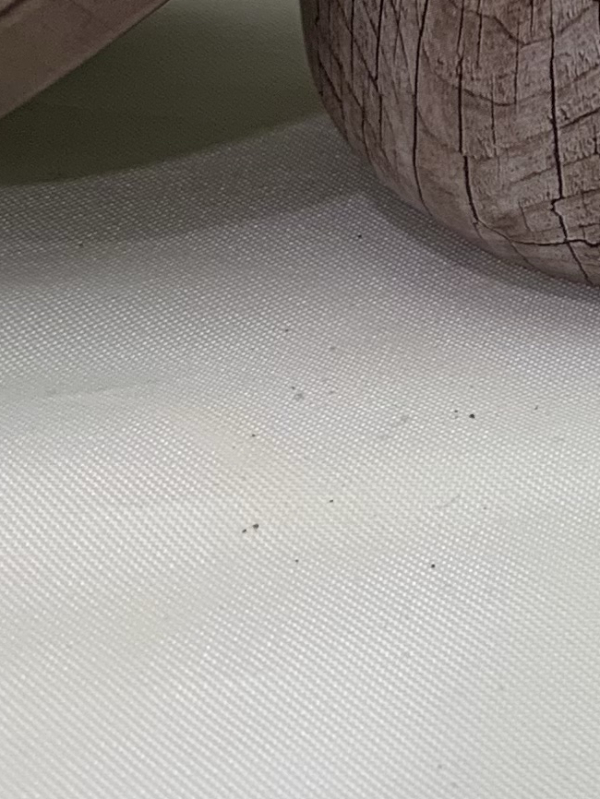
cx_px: 1271
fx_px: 2795
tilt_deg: -22.9
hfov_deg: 11.0
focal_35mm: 121
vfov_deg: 15.9
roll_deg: -4.3
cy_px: -66
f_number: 1.8
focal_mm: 4.25
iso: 50
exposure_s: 1/60
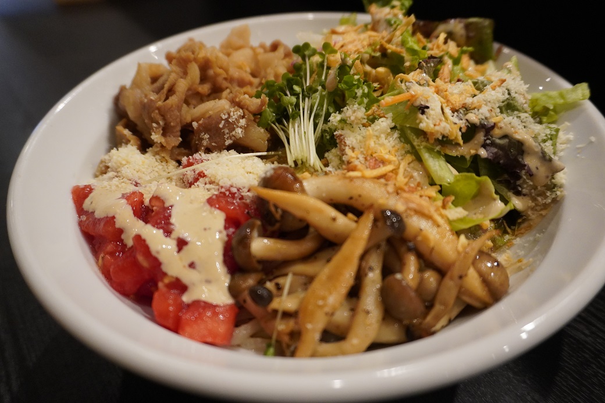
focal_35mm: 28
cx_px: 302
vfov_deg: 45.7
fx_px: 479
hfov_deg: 64.6
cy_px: 202
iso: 2000
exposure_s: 1/160
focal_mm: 19
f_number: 4
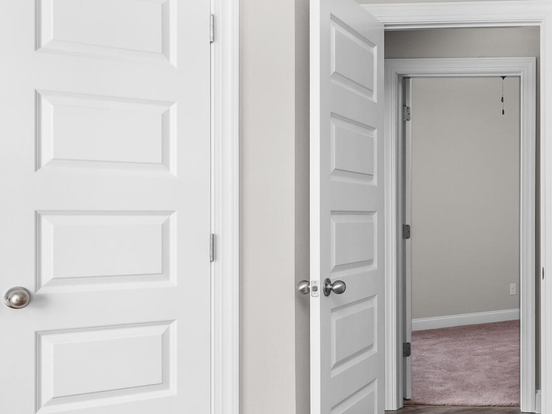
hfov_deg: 36.6
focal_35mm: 46
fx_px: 733
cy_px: 218
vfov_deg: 31.5
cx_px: 566
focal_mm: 14
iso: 640
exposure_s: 1/15
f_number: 9
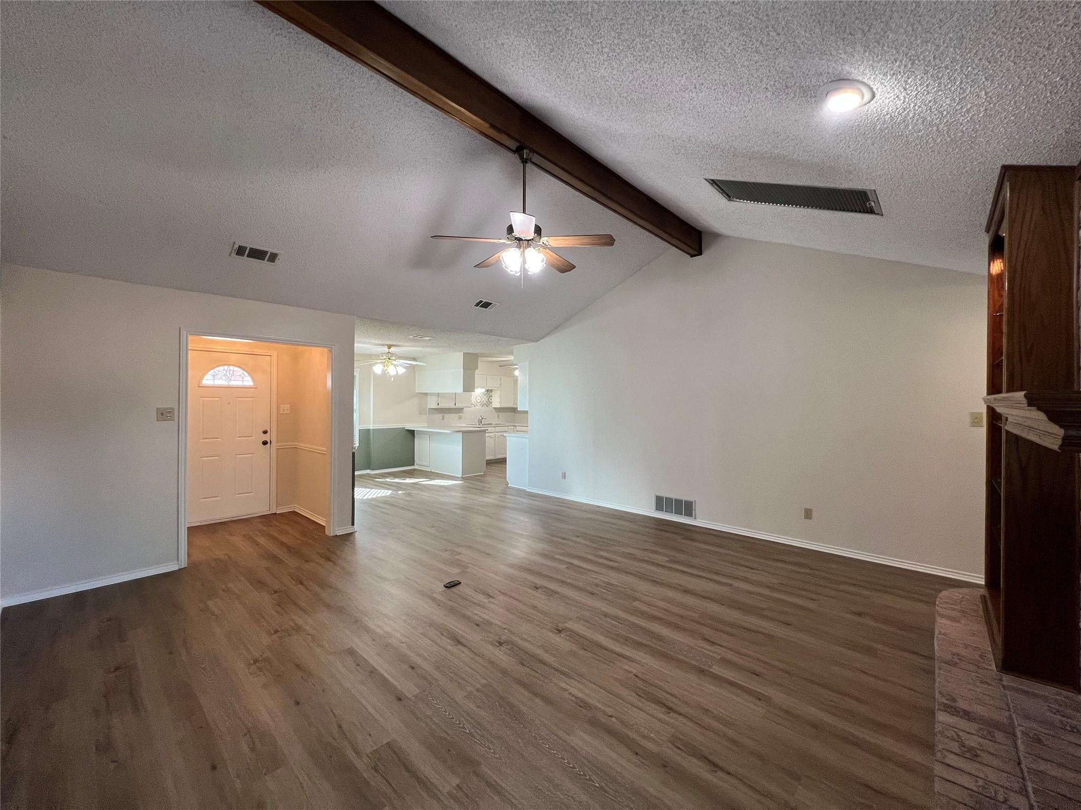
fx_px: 406
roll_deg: -0.2
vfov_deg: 89.9
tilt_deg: -1.2
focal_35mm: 13
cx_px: 540
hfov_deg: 106.2
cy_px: 405
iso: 200
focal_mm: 1.57
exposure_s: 1/120
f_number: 1.8
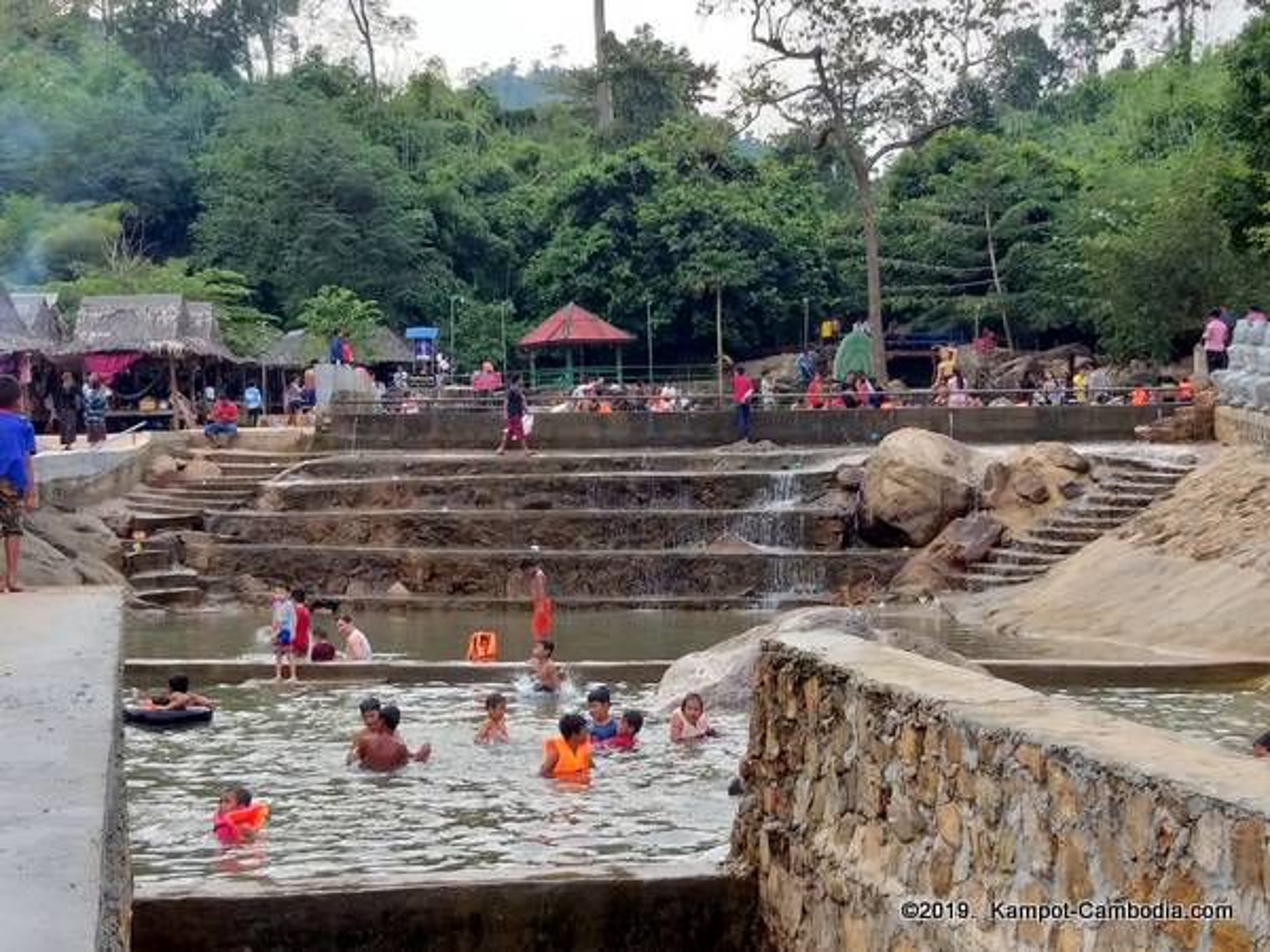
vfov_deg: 53.1
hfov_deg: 67.3
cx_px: 635
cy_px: 476
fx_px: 954
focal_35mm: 26
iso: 40
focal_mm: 3.93
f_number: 1.7
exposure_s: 1/419
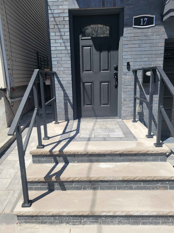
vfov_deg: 67.3
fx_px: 174
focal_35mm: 26
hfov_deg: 53.1
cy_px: 116
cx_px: 87
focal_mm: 5.4
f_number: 1.8
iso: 40
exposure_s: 1/1967
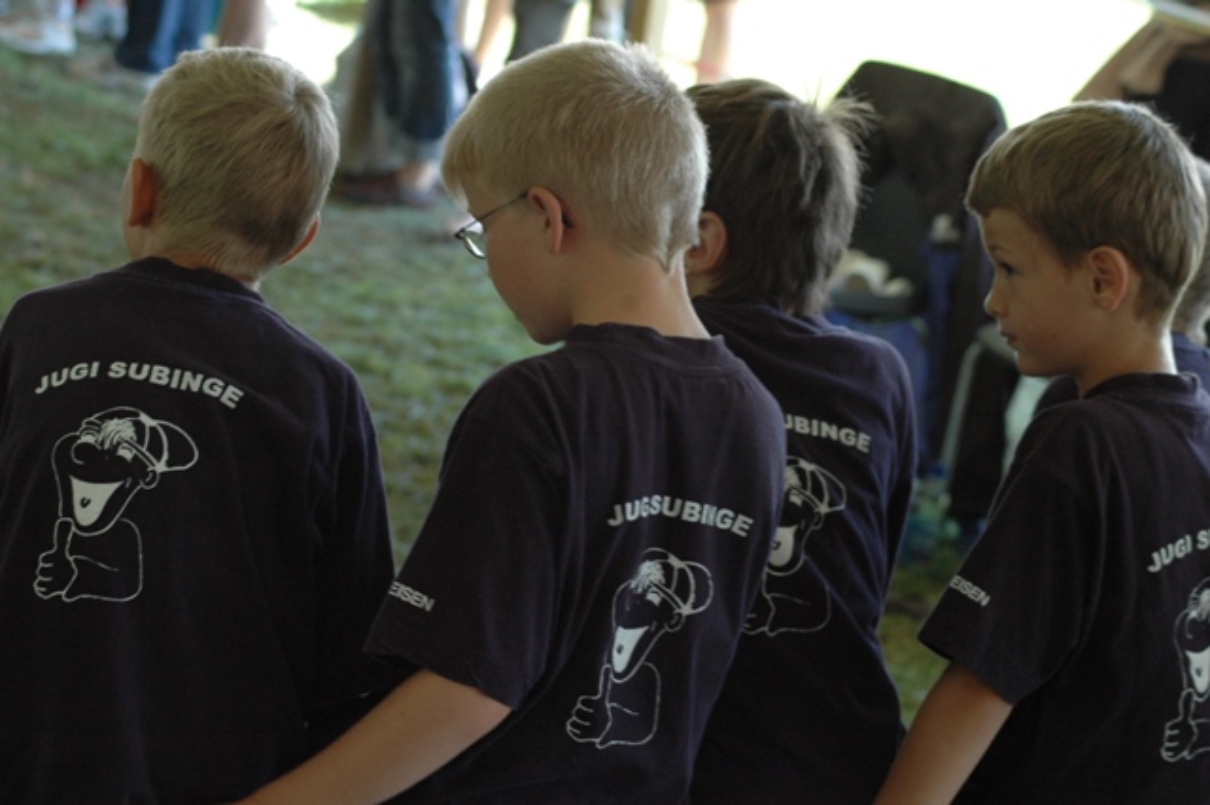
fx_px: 3930
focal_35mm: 117
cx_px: 605
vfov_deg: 11.7
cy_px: 402
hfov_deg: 17.5
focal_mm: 78
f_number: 5.6
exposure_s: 1/125
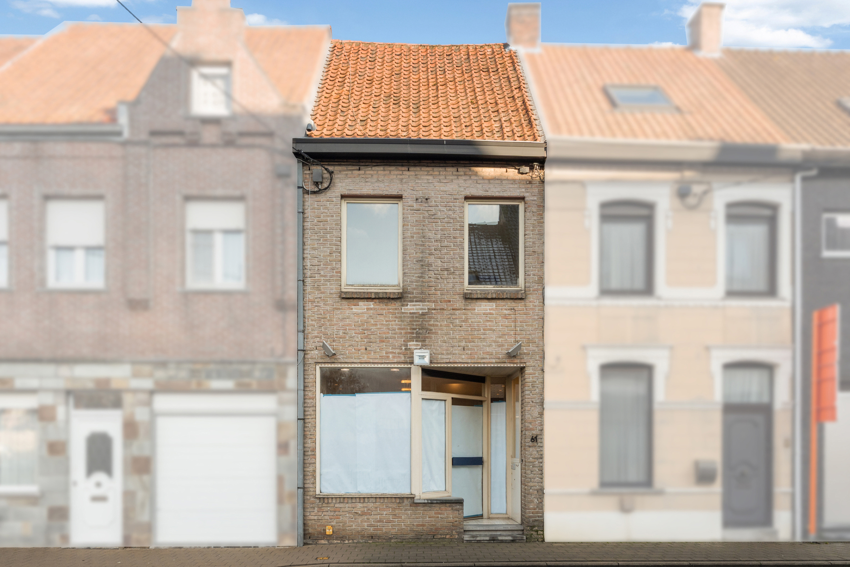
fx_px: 519
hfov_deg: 78.6
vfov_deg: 57.2
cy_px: 284
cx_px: 425
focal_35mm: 22
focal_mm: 22
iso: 400
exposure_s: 1/100
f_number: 11
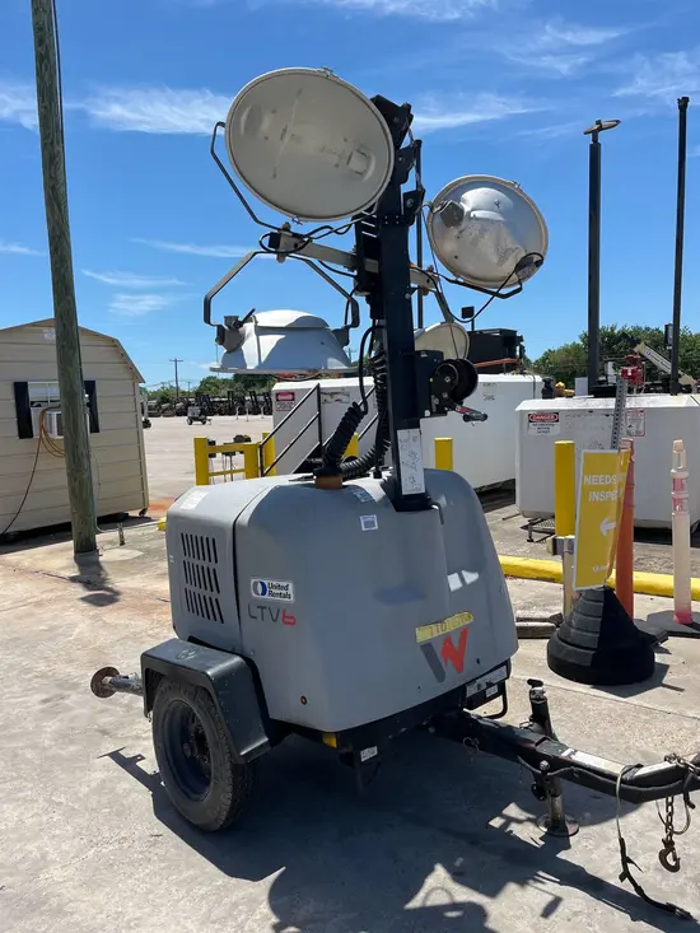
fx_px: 701
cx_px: 350
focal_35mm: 26
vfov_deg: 67.3
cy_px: 466
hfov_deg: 53.1
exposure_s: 1/3049
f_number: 1.6
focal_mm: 5.1
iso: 50
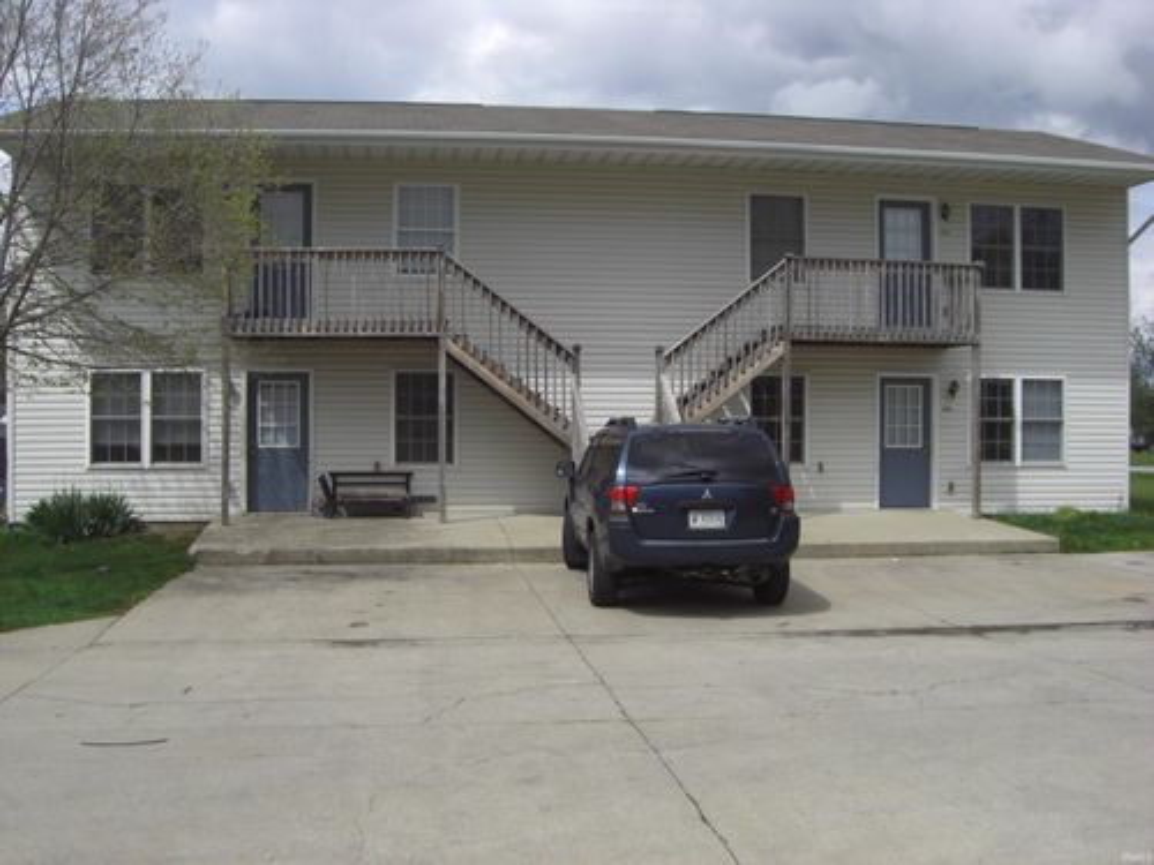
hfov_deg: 49.0
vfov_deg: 37.7
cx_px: 577
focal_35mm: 38
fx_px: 1267
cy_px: 432
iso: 64
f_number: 8
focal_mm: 6.2
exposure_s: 1/200
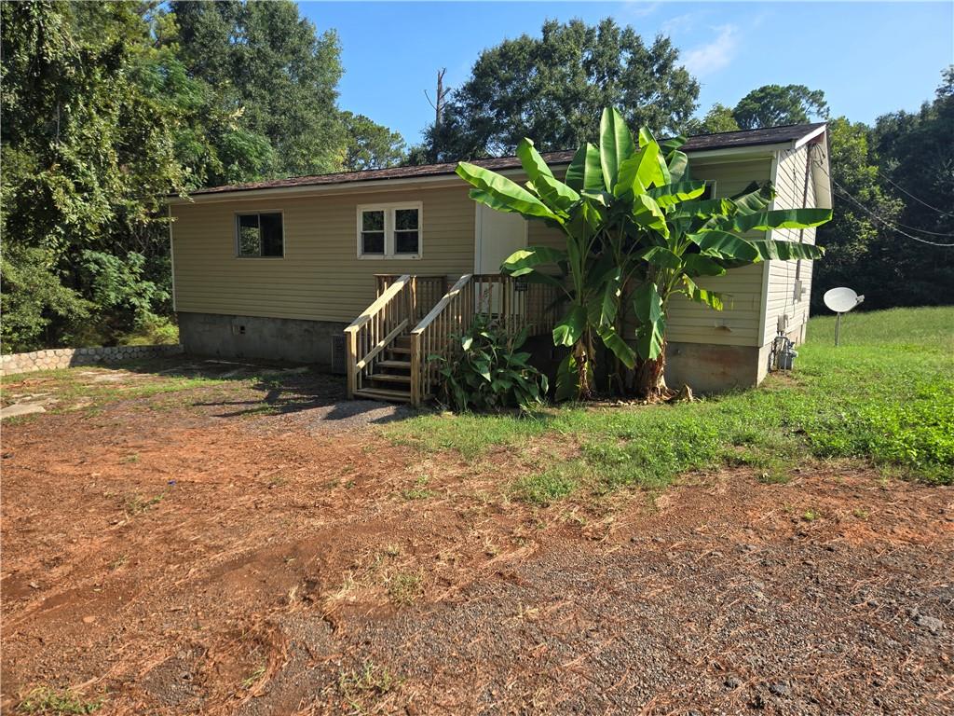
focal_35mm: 23
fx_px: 634
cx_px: 477
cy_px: 358
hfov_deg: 73.9
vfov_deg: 58.9
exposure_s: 1/960
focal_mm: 5.4
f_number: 1.8
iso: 25
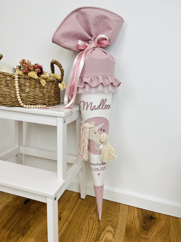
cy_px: 121
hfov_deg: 53.1
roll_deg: -3.5
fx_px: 181
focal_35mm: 26
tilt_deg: -13.2
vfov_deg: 67.3
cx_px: 90
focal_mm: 5.1
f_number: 1.6
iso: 32
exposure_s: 1/107
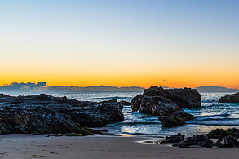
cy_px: 101
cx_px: 227
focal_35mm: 48
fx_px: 318
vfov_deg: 27.9
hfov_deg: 37.7
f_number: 9
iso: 100
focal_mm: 24
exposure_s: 1/6
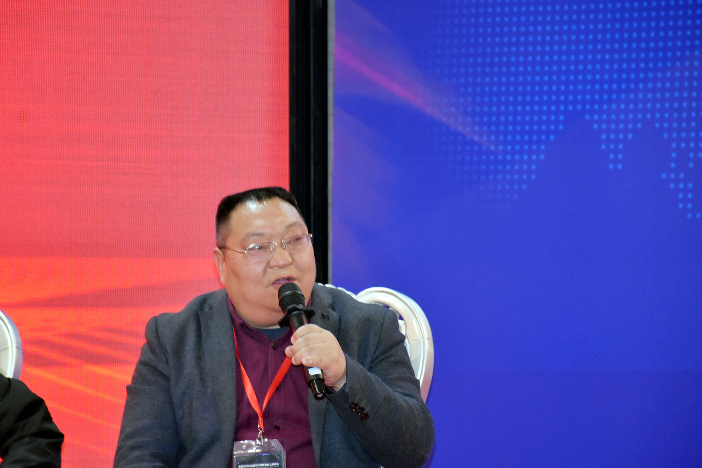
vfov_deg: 5.5
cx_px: 307
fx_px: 4875
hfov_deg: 8.2
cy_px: 271
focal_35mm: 250
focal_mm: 140
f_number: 5.6
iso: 2000
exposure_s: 1/60
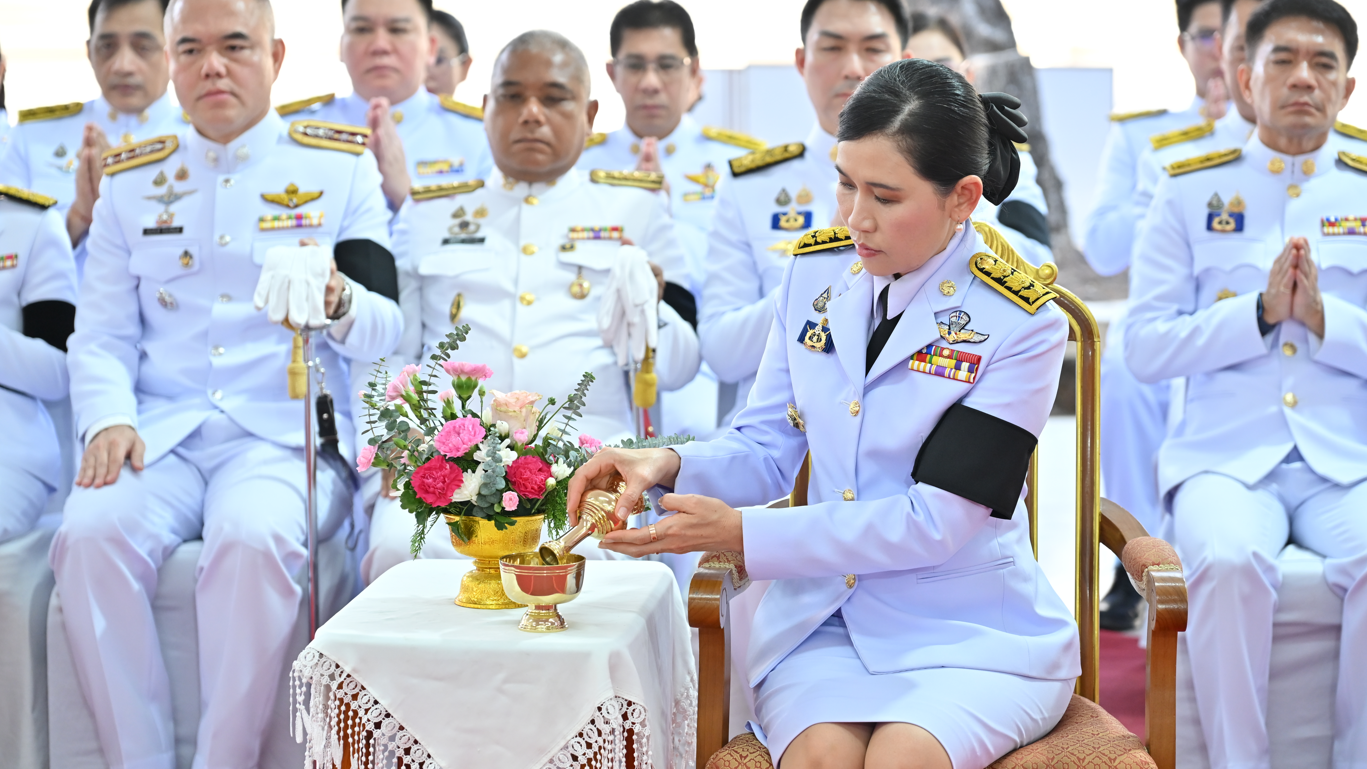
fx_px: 4205
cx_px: 680
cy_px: 347
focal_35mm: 116
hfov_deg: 18.5
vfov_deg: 10.4
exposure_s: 1/200
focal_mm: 110
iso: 1000
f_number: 4
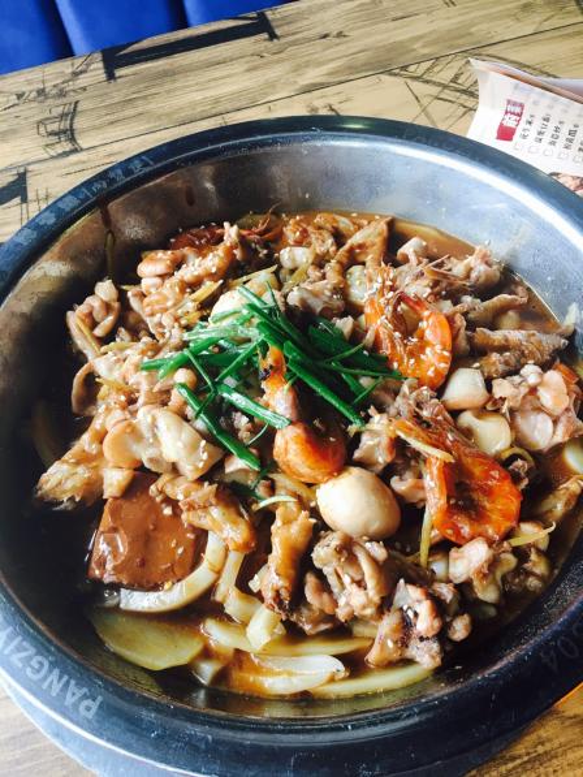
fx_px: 651
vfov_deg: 61.6
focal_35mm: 29
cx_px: 292
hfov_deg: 48.2
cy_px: 388
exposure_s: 1/17
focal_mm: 4.15
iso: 40
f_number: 2.2
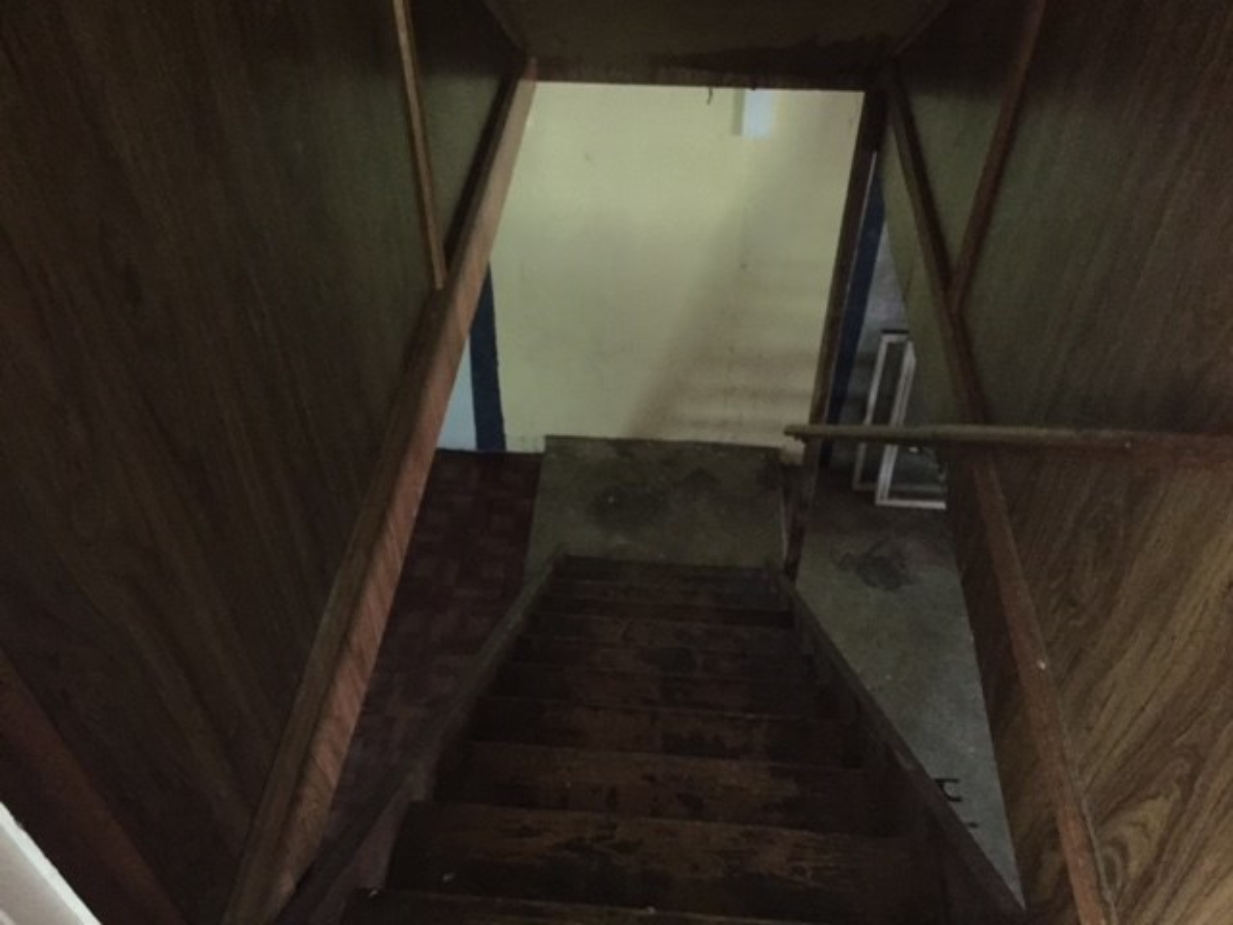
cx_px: 616
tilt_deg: -46.2
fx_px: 1033
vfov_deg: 48.2
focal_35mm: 29
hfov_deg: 61.7
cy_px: 462
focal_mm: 4.15
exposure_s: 1/15
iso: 1000
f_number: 2.2
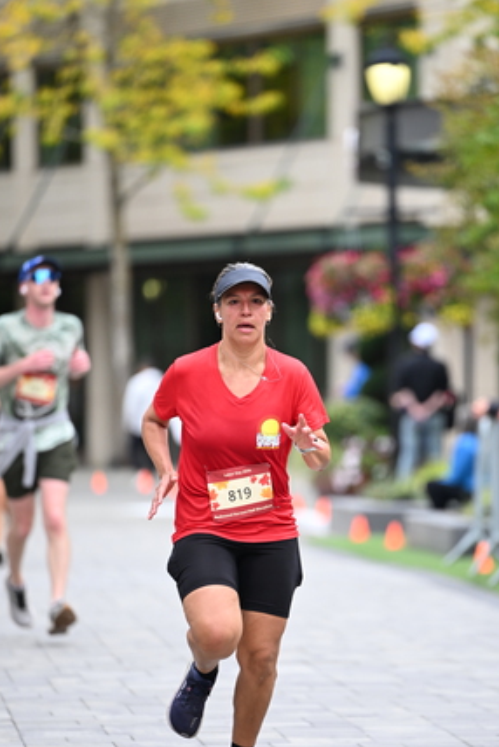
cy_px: 442
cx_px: 284
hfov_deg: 5.4
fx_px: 5334
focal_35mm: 257
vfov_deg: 8.0
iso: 640
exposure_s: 1/1600
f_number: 2.8
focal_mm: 200
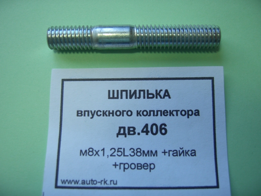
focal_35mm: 39
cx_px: 130
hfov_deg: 47.9
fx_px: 294
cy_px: 98
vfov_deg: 36.8
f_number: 2.8
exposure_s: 1/80
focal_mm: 8
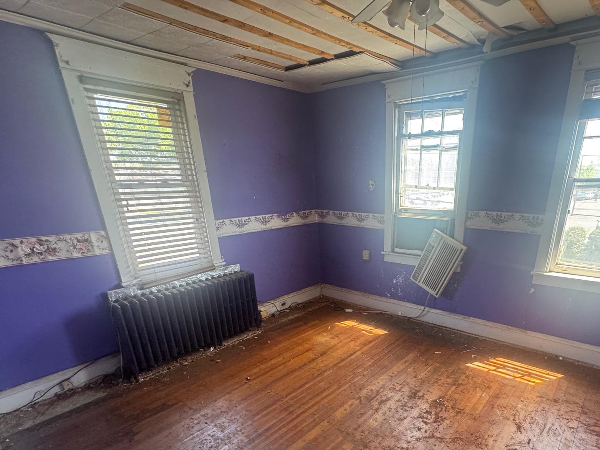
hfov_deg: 80.8
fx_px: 347
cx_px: 361
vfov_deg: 63.2
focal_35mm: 20
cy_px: 321
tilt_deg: -25.4
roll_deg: +0.9
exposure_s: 1/99
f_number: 2.2
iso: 250
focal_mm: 2.22
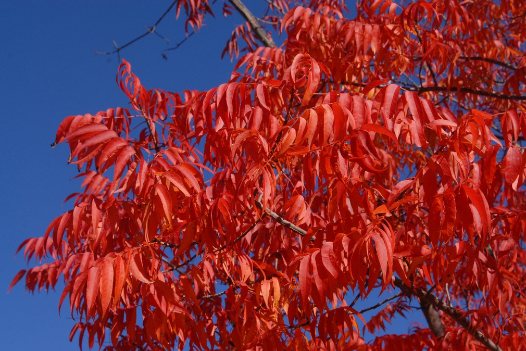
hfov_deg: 28.8
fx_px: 1023
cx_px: 260
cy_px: 175
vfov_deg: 19.5
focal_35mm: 70
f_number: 10
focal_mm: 46
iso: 400
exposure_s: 1/400
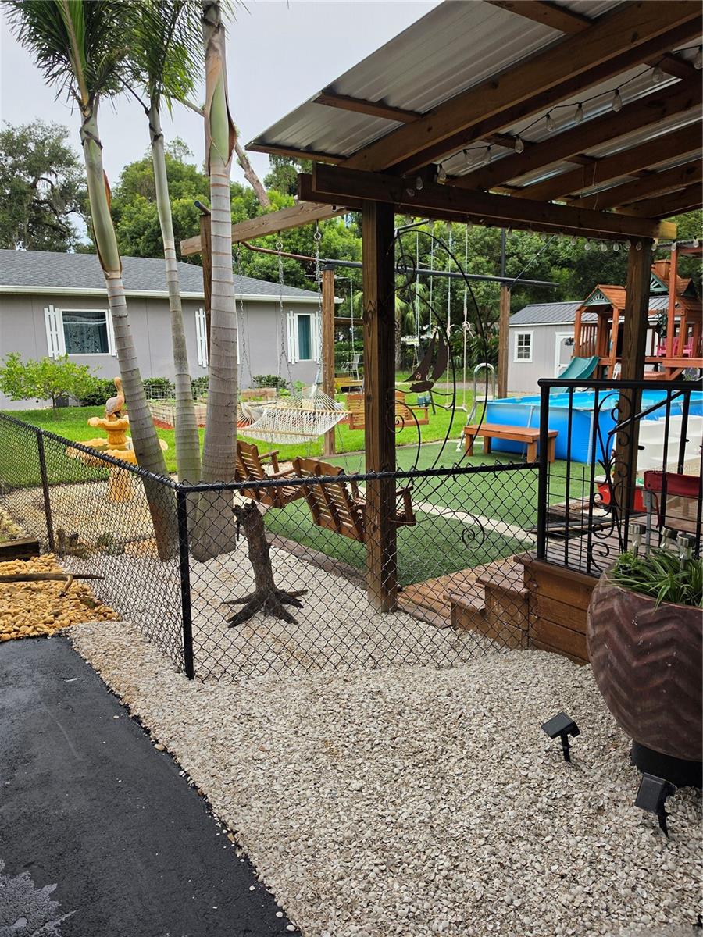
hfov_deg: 58.9
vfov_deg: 73.9
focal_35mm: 23
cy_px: 468
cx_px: 352
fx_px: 623
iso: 64
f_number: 1.4
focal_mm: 6.5
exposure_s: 1/4235
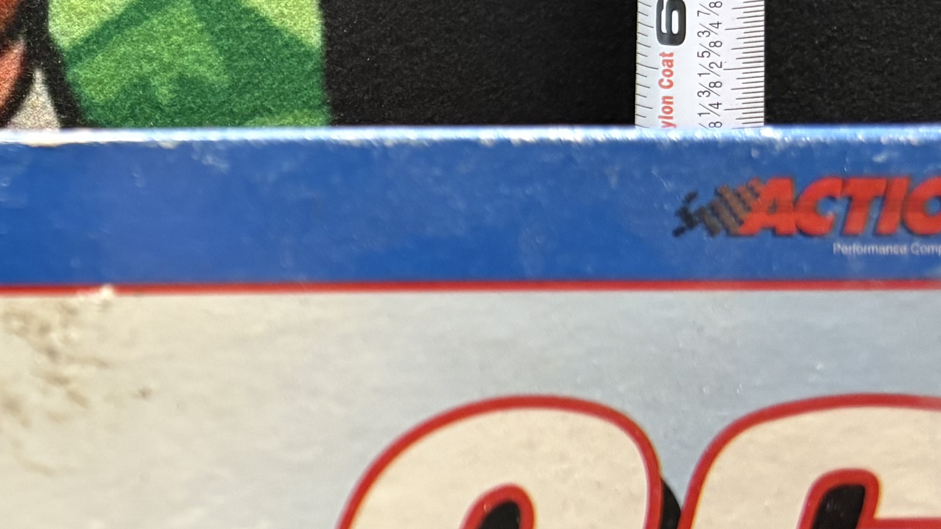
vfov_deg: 15.1
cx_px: -128
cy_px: 481
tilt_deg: -2.2
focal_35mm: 79
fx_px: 1971
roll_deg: +0.7
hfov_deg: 24.8
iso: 250
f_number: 1.6
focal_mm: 5.96
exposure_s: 1/60
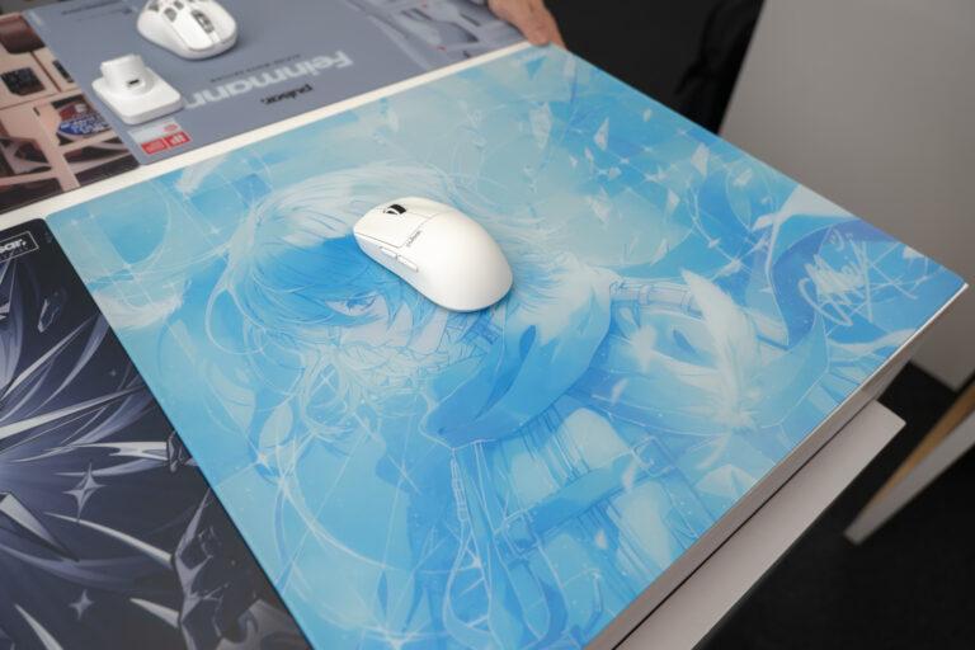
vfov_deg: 53.1
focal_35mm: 24
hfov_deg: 73.7
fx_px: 650
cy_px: 325
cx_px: 488
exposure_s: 1/200
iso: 800
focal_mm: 24
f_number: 4
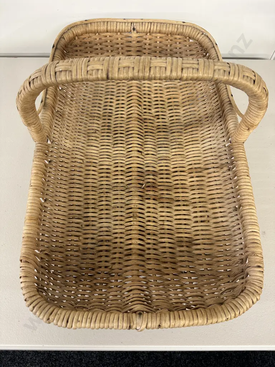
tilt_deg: -65.0
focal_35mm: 24
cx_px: 138
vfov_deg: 71.6
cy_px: 184
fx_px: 254
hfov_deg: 56.8
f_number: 1.78
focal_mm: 6.86
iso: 160
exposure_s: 1/50
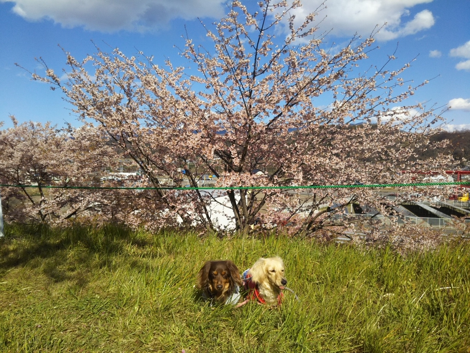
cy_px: 176
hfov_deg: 60.0
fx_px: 407
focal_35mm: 30
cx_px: 235
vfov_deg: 46.8
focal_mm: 4
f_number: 2.2
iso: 25
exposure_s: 1/1335
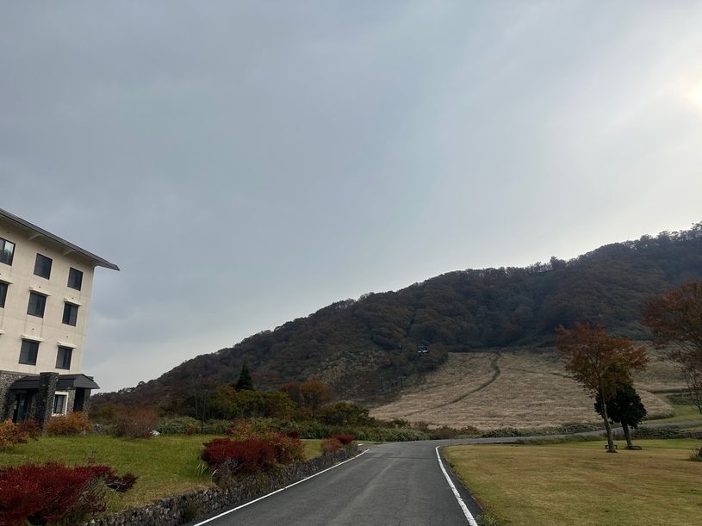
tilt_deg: +16.7
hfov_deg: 71.6
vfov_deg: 56.8
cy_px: 263
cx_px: 351
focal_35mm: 24
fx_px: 487
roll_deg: +1.7
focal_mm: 6.86
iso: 80
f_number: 1.78
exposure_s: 1/1949
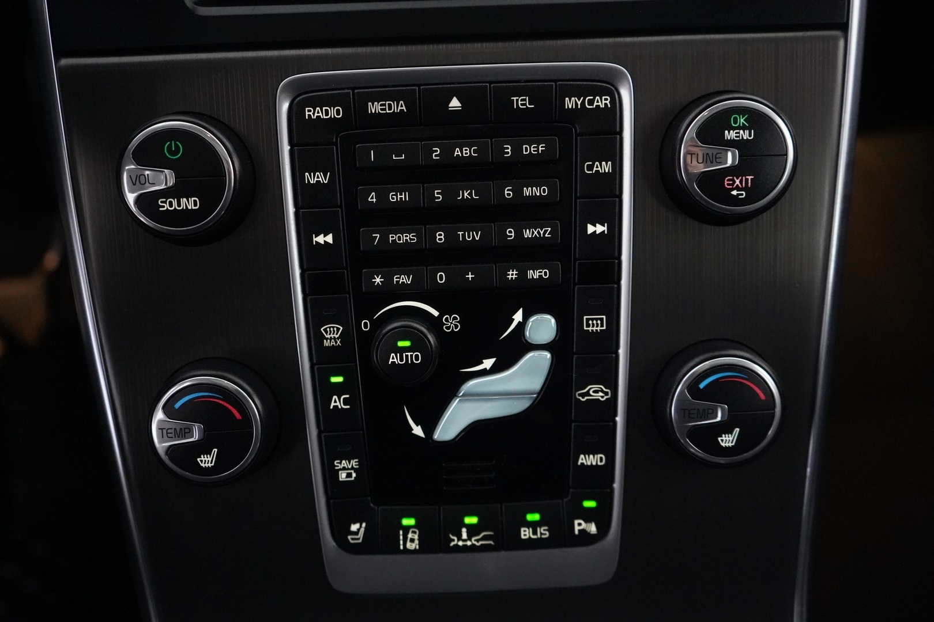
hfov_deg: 57.2
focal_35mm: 33
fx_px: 856
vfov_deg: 40.0
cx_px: 467
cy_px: 311
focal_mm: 33
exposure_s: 1/125
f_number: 4
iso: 12800
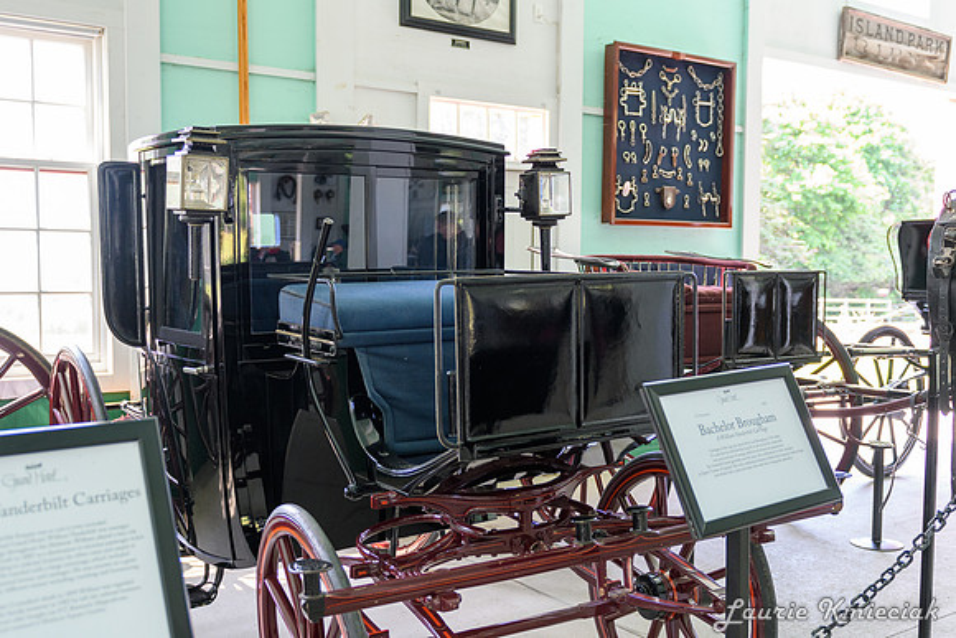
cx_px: 478
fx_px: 956
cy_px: 319
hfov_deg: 53.1
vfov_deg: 36.9
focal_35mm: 36
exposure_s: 1/100
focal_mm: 24
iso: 500
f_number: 2.8
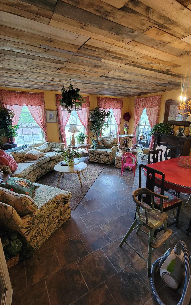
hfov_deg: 71.2
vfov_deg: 97.8
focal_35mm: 16
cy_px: 155
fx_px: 133
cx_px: 98
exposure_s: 1/40
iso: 320
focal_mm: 2.2
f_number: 2.2
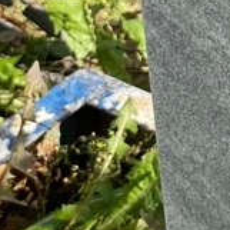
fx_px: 1714
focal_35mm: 228
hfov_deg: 7.2
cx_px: 537
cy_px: -171
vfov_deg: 7.5
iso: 20
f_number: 2
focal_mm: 6
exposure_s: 1/773
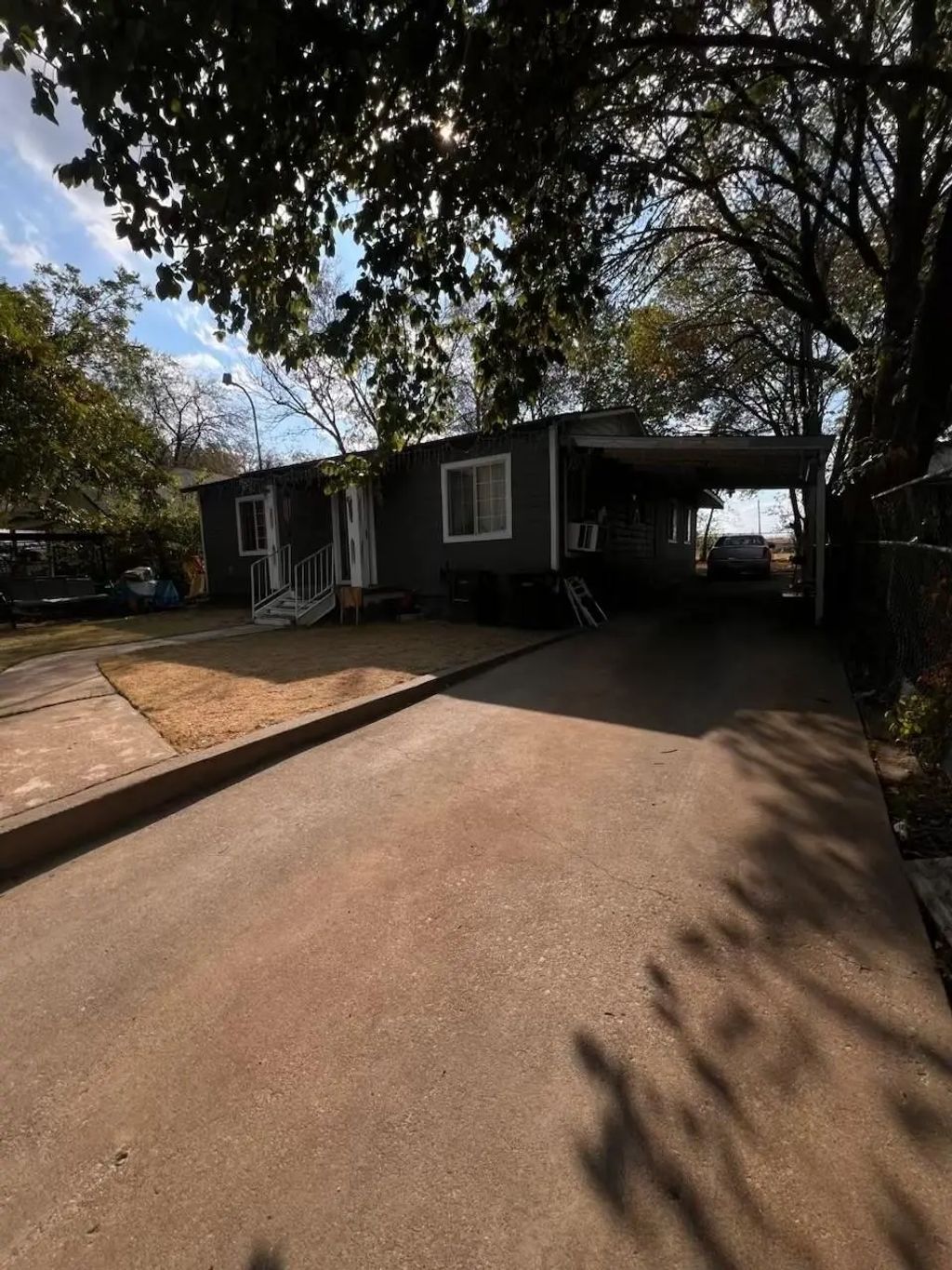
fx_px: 477
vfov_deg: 106.2
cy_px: 635
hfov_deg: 89.9
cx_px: 476
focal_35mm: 13
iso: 32
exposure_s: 1/2273
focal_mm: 1.57
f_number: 1.8
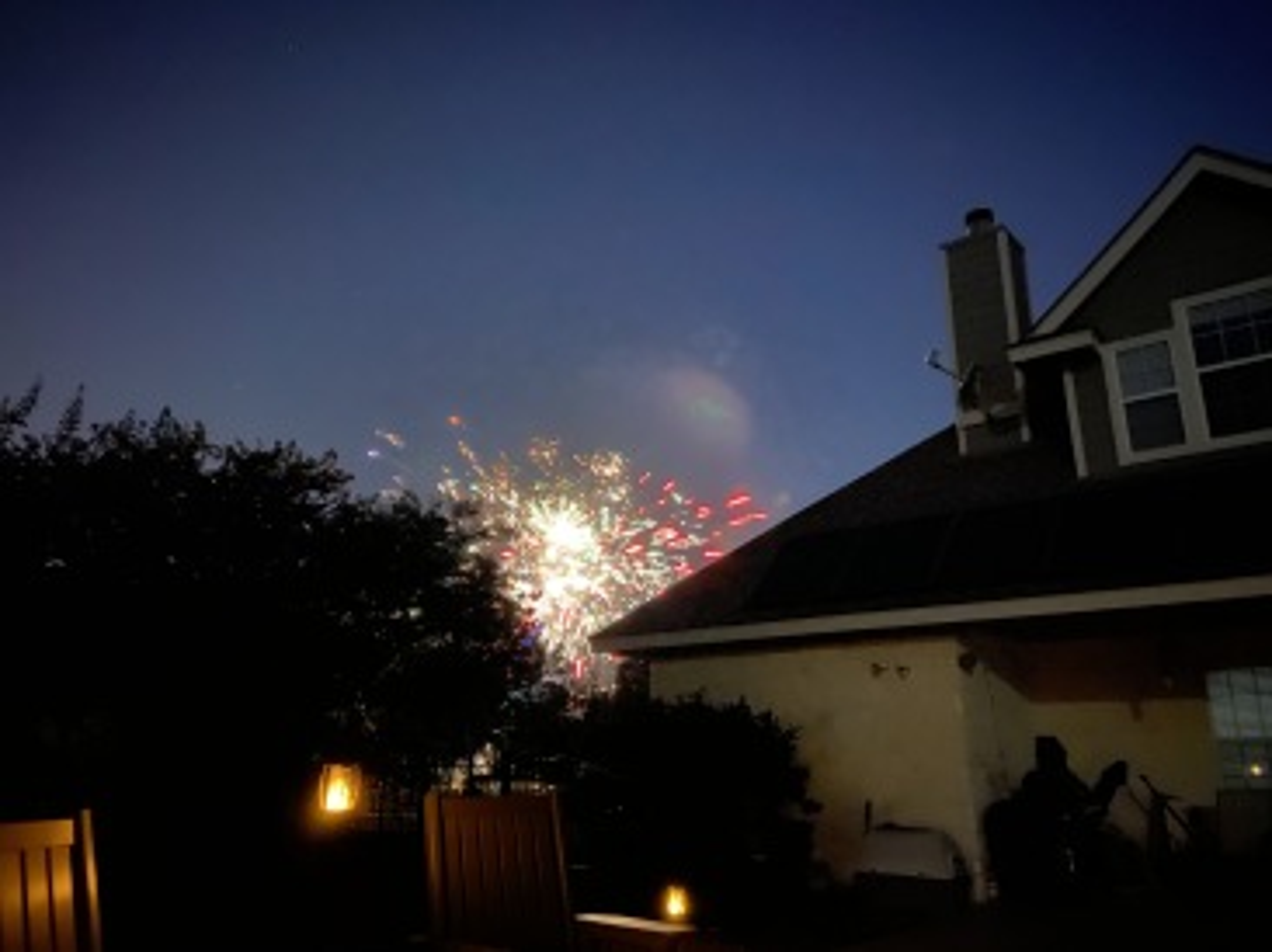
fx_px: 955
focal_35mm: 26
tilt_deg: +16.1
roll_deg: +0.1
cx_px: 636
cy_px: 476
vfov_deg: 53.0
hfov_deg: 67.3
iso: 2000
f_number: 1.8
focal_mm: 4.25
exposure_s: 1/4
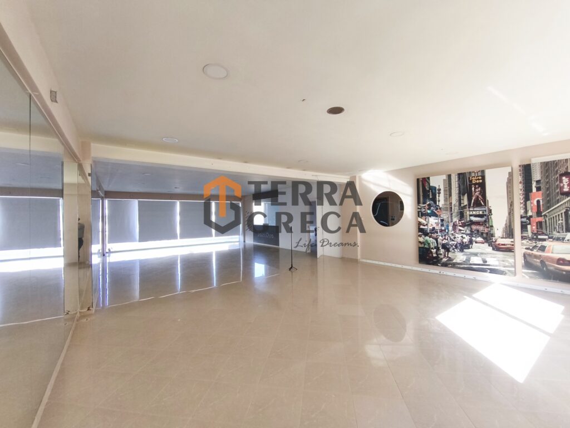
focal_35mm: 15
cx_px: 285
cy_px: 214
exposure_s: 1/99.8
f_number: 2.2
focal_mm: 1.91
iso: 100
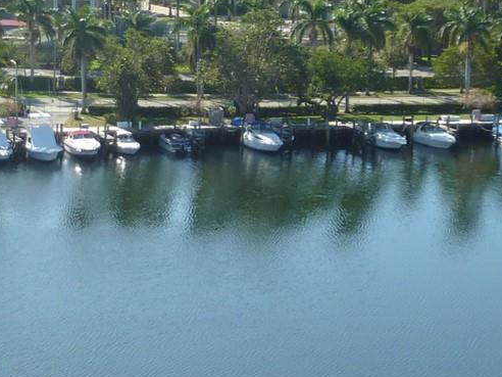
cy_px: 55
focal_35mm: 104
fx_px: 1508
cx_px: 67
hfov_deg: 18.6
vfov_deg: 14.1
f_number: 3.5
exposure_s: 1/500
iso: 80
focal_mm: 5.3
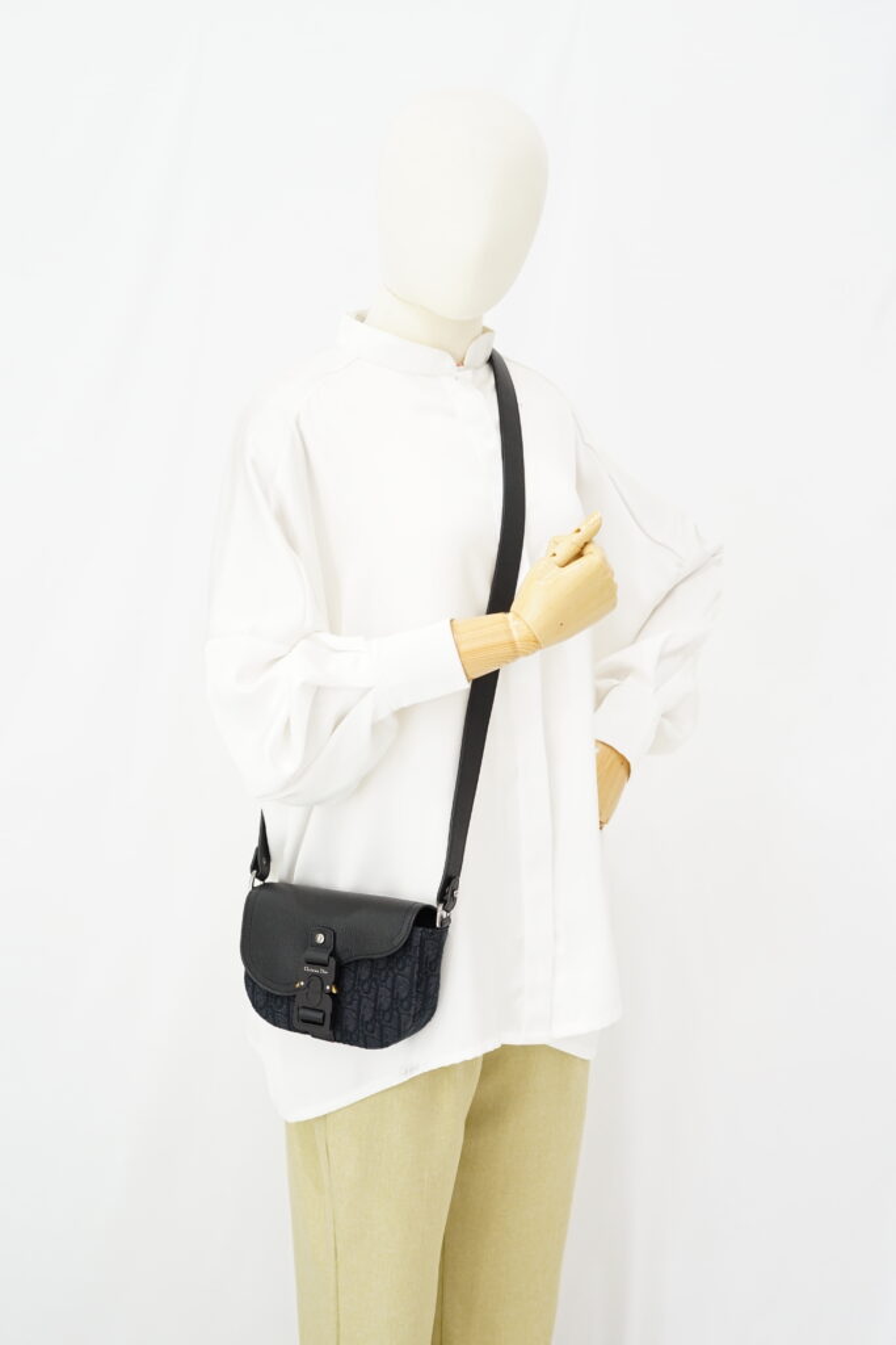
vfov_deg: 39.6
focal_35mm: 50
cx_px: 448
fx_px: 1866
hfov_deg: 27.0
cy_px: 672
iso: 640
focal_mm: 50
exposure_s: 1/8
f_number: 6.3
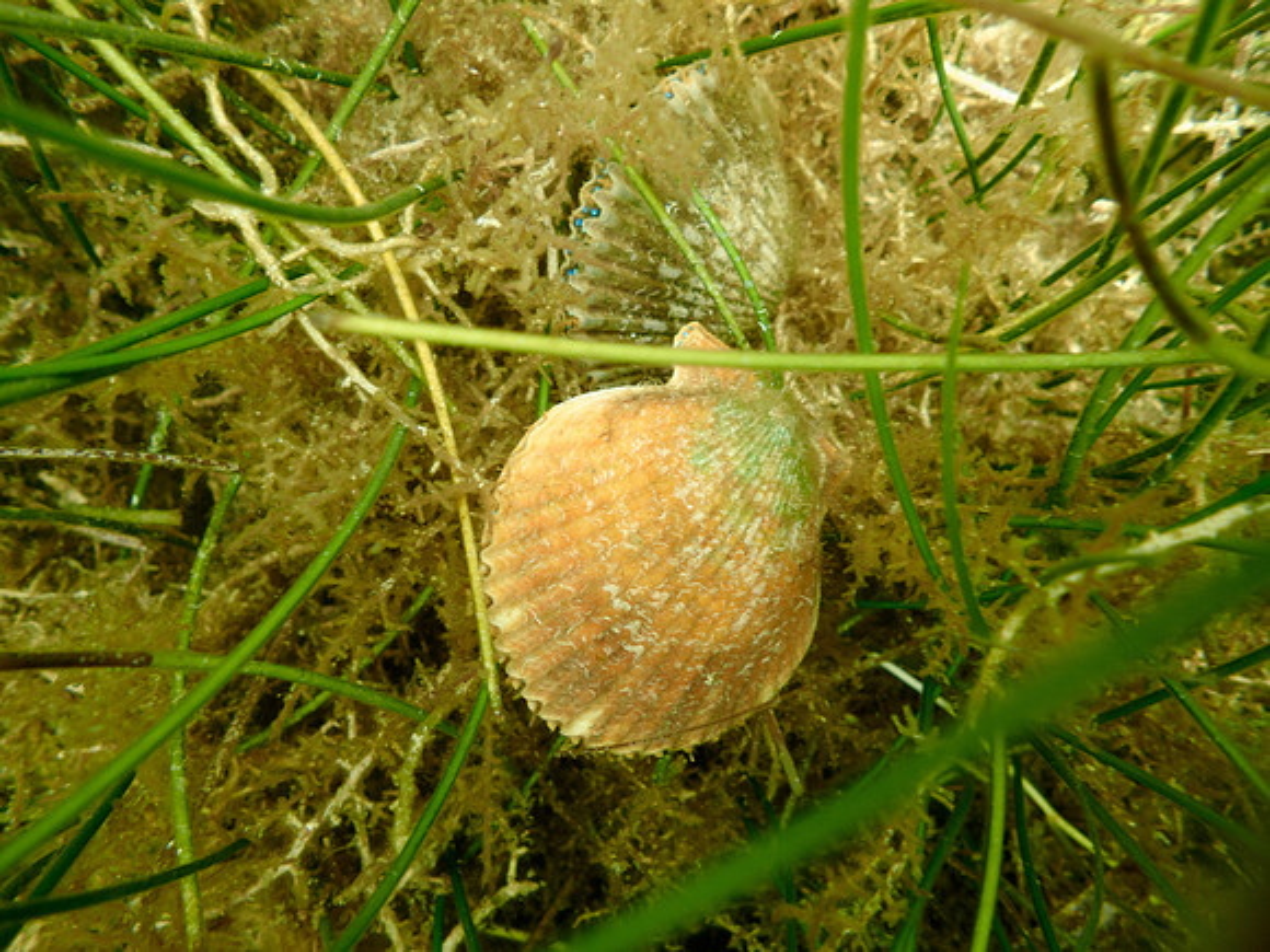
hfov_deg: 69.4
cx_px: 635
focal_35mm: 25
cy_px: 476
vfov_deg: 54.9
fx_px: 917
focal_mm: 4.5
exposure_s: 1/100
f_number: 2
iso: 100
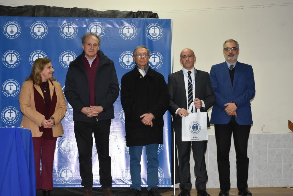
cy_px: 98
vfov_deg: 18.9
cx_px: 146
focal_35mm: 72
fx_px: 586
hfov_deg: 28.1
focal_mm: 48
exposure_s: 1/60
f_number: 8
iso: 1600
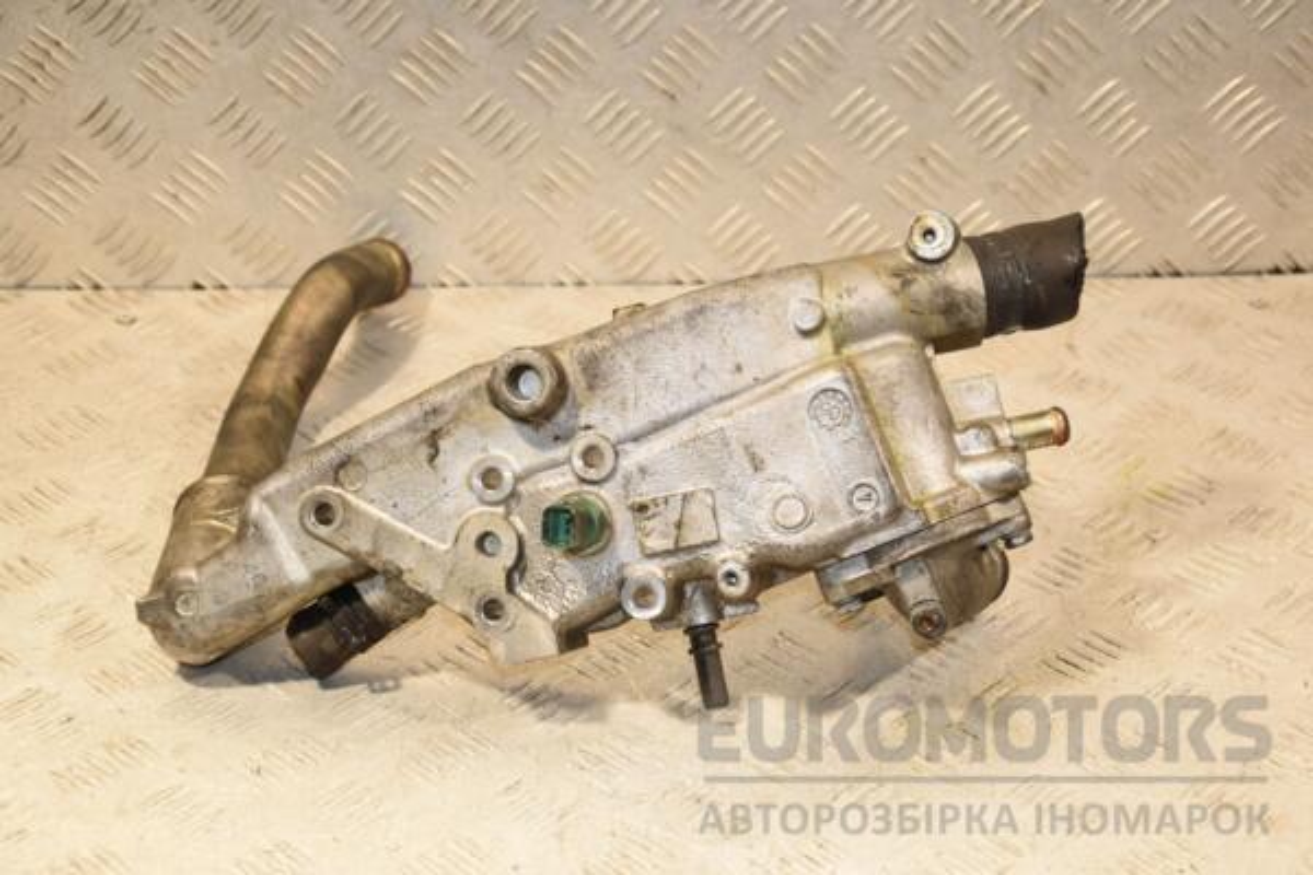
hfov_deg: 31.9
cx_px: 656
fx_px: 2298
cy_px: 438
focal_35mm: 63
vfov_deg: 21.6
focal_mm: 42
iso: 800
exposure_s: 1/200
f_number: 5.6
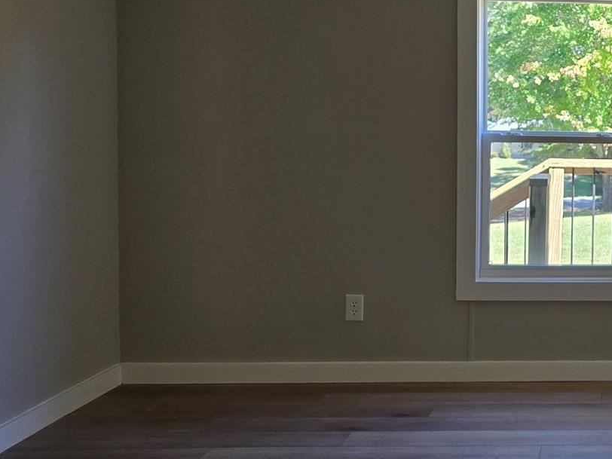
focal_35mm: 58
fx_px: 1025
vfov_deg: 25.1
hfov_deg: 29.4
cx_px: 699
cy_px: 164
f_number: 1.7
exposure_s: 1/180
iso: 50
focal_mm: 6.3
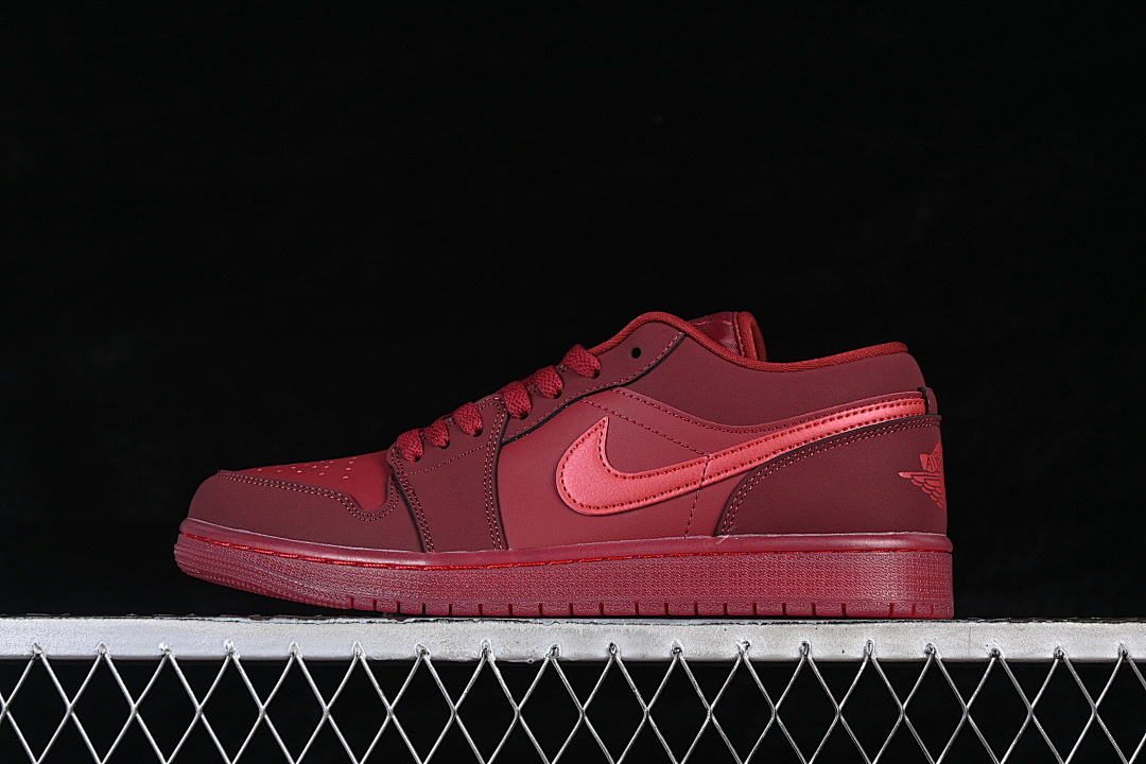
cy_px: 382
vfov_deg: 18.2
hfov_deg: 27.0
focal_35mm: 75
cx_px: 573
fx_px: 2387
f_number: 6.3
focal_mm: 50
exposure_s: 1/60
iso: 160
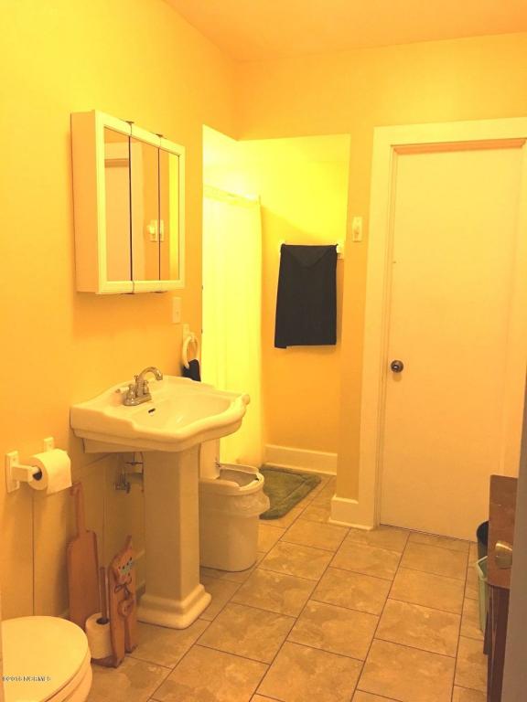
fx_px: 589
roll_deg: -1.3
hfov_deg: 48.2
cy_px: 351
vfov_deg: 61.7
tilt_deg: -7.4
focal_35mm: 29
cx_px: 264
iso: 100
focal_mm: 4.15
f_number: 2.2
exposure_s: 1/15
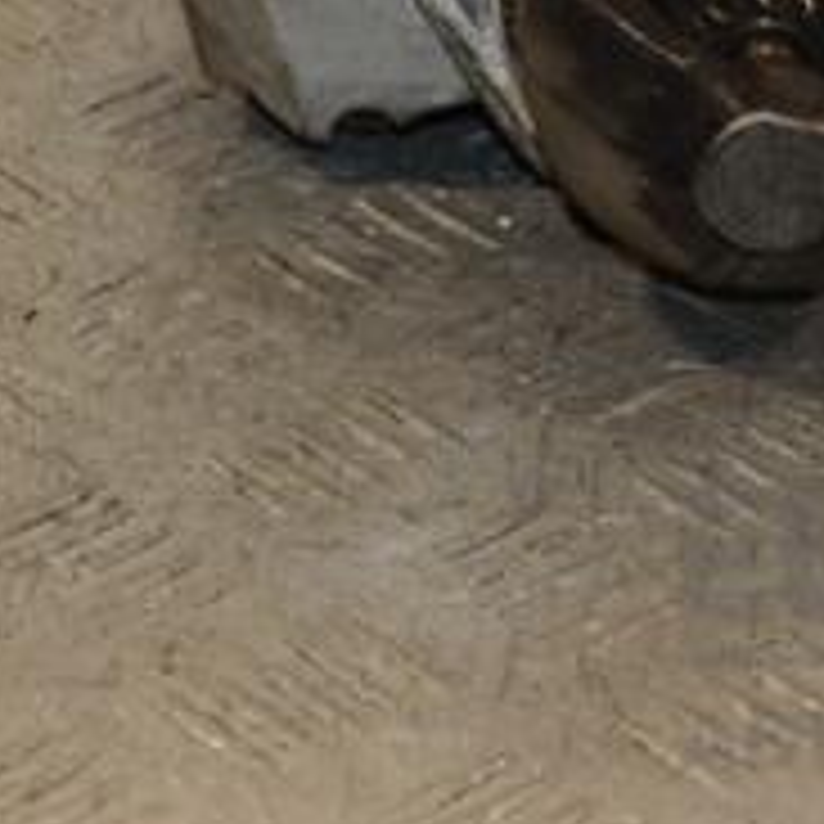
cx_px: 594
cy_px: -45
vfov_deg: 7.2
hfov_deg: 7.2
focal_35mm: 243
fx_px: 6544
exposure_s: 1/200
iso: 800
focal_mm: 58
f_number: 5
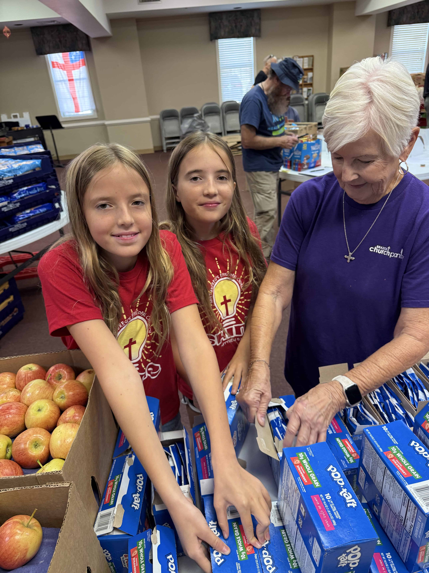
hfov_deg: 56.8
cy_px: 286
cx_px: 214
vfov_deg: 71.6
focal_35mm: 24
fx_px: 397
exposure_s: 1/60
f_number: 1.8
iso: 250
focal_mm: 6.8
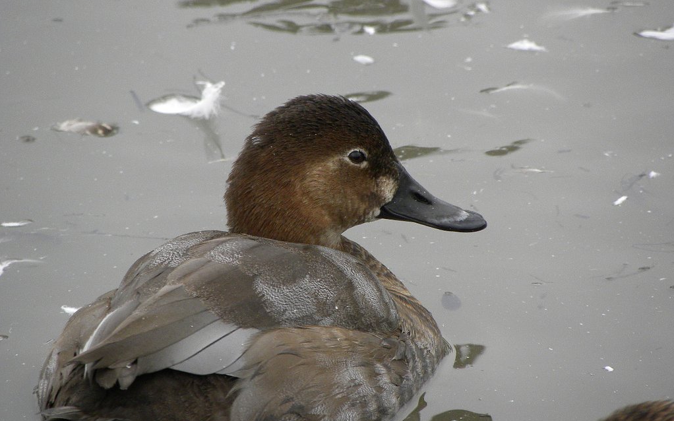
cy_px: 211
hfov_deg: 3.2
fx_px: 12174
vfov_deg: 2.0
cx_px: 337
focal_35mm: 663
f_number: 5
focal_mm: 110.4
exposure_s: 1/143
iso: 163
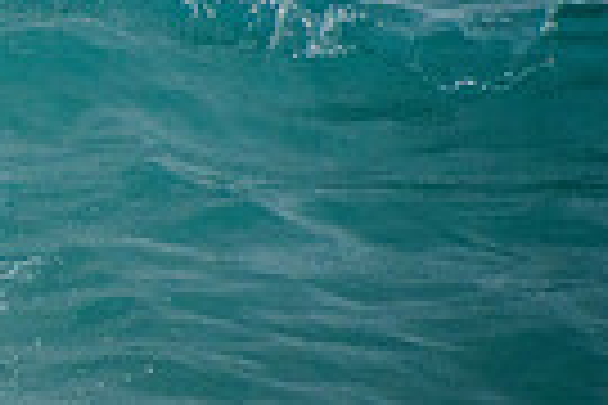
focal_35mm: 2574
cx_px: -613
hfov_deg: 0.8
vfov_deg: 0.5
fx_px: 43469
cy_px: -2
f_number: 5.6
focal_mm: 400
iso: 640
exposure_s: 1/2000
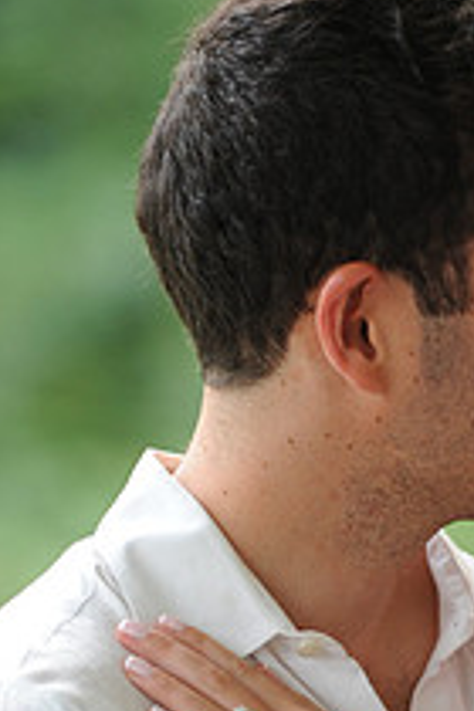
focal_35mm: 483
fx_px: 9539
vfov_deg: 4.3
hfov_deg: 2.8
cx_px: 454
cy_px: 846
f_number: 5
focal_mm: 175
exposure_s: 1/125
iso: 500
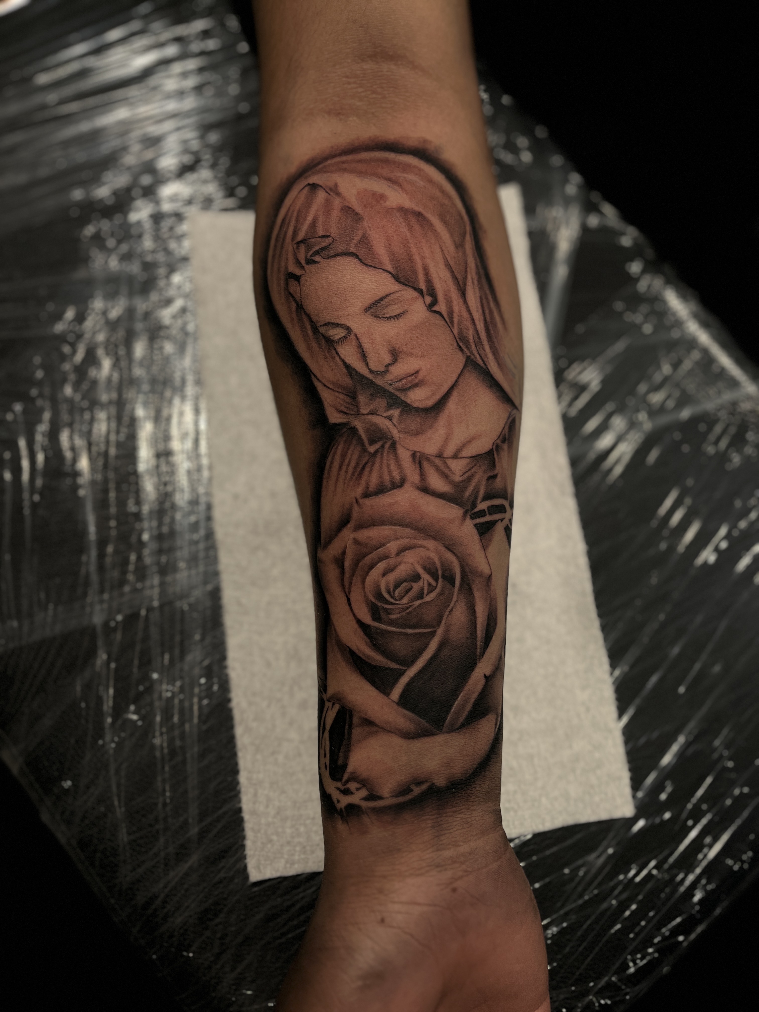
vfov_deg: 67.3
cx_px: 380
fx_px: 760
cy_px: 506
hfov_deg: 53.1
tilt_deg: -75.9
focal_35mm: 26
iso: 100
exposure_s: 1/60
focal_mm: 5.1
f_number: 1.6
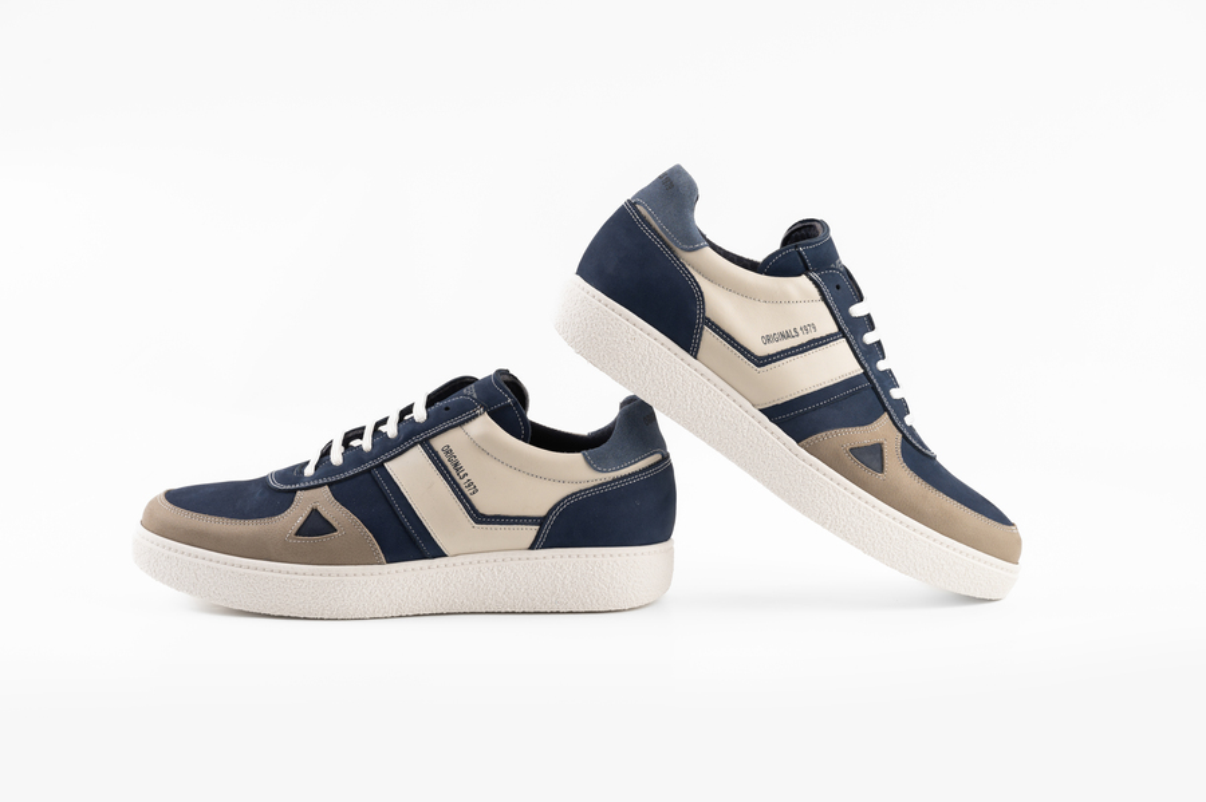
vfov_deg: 19.4
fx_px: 2344
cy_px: 401
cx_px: 603
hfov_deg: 28.9
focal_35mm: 70
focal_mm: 70
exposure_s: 1/160
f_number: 8
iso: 100
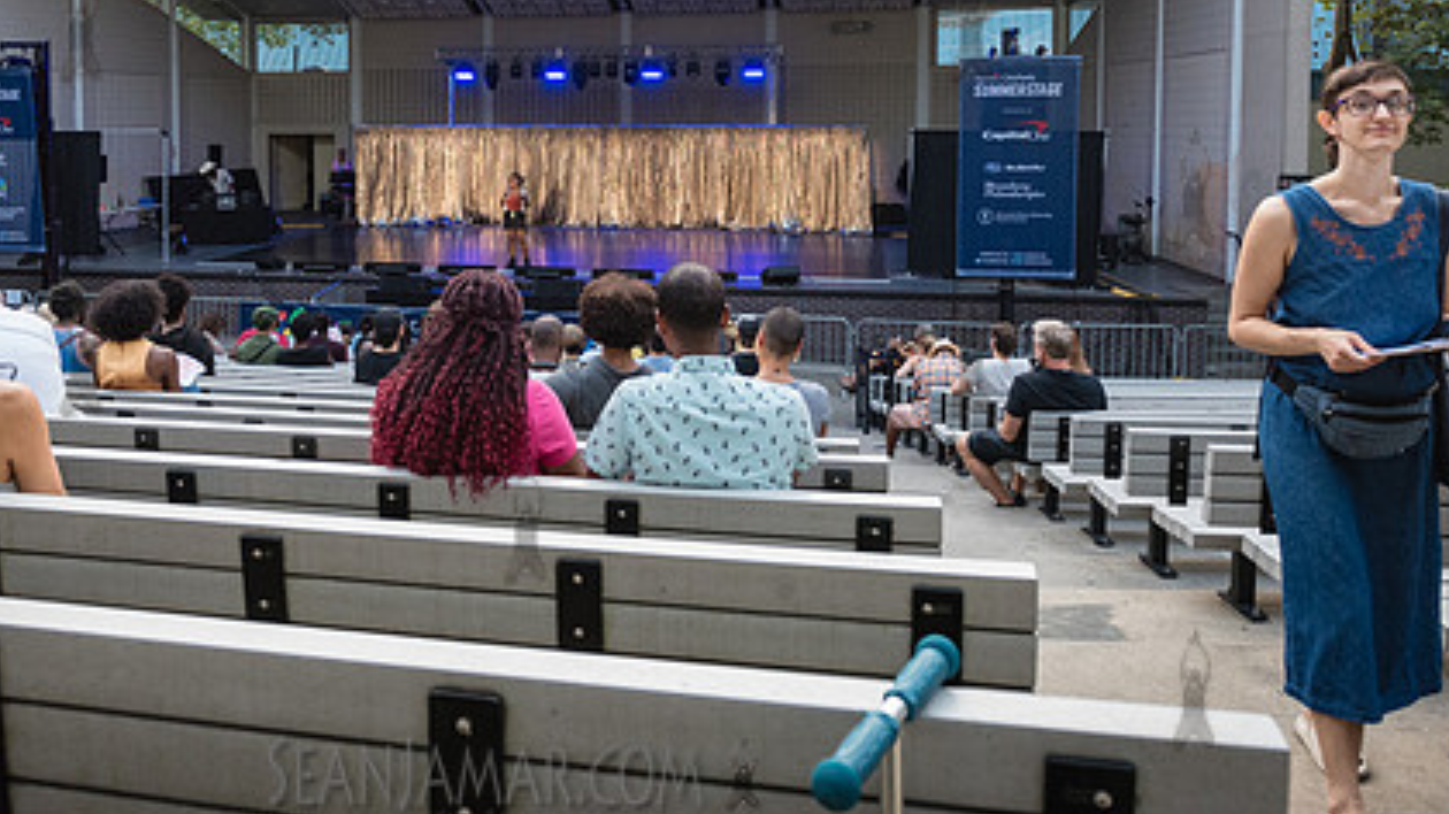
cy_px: 188
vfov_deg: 32.9
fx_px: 1344
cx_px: 524
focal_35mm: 35
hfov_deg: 55.8
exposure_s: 1/400
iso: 2000
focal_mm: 24
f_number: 4
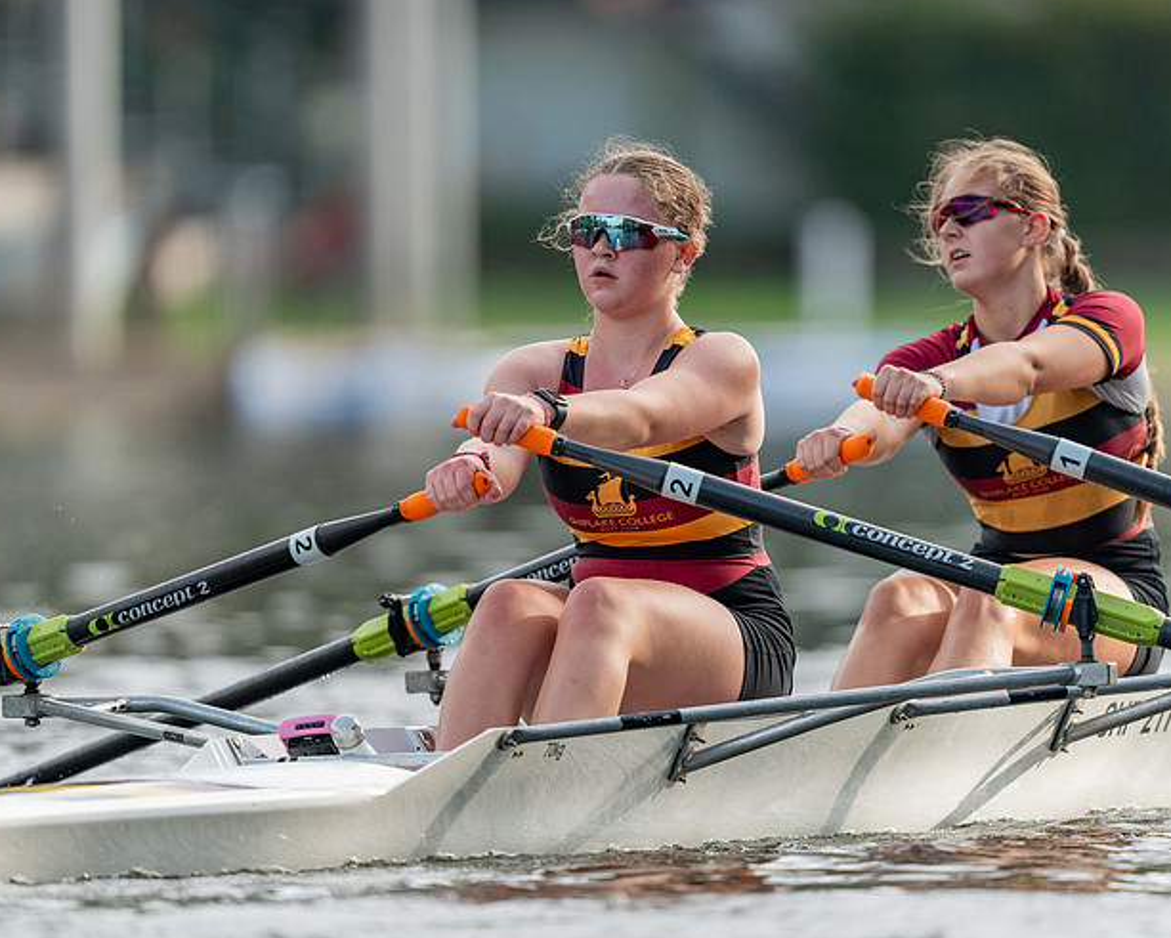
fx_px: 25485
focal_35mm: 735
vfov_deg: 2.1
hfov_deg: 2.6
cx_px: 619
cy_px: 462
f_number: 4
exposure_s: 1/2000
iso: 500
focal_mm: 600
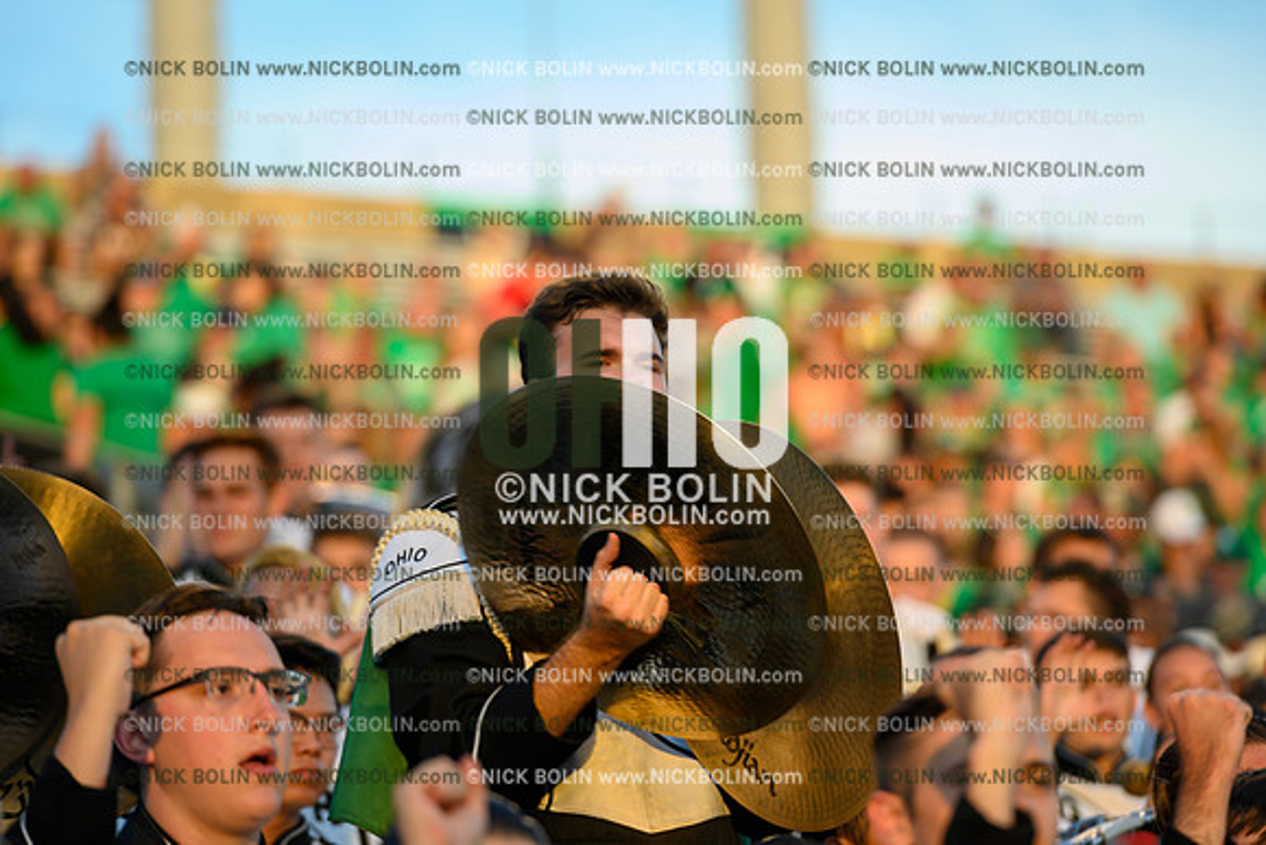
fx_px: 7035
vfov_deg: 6.9
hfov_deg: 10.3
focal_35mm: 200
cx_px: 633
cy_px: 422
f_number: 4
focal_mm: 200
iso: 160
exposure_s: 1/125
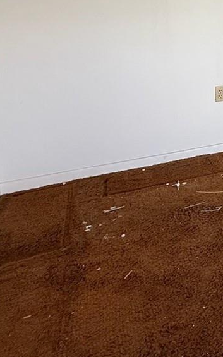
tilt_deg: -5.1
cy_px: 38
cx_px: 402
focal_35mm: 42
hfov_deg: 20.9
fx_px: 409
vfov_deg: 43.3
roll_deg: -1.9
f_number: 2.2
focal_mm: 2.22
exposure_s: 1/99
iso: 125
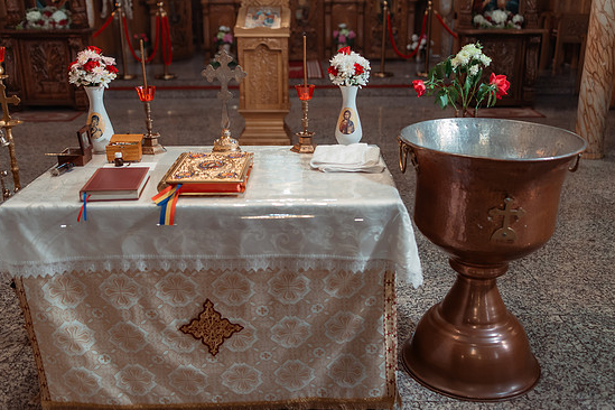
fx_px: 632
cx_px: 310
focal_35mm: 37
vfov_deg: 35.9
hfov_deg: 51.9
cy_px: 209
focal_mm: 35
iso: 1600
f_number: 2.2
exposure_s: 1/250
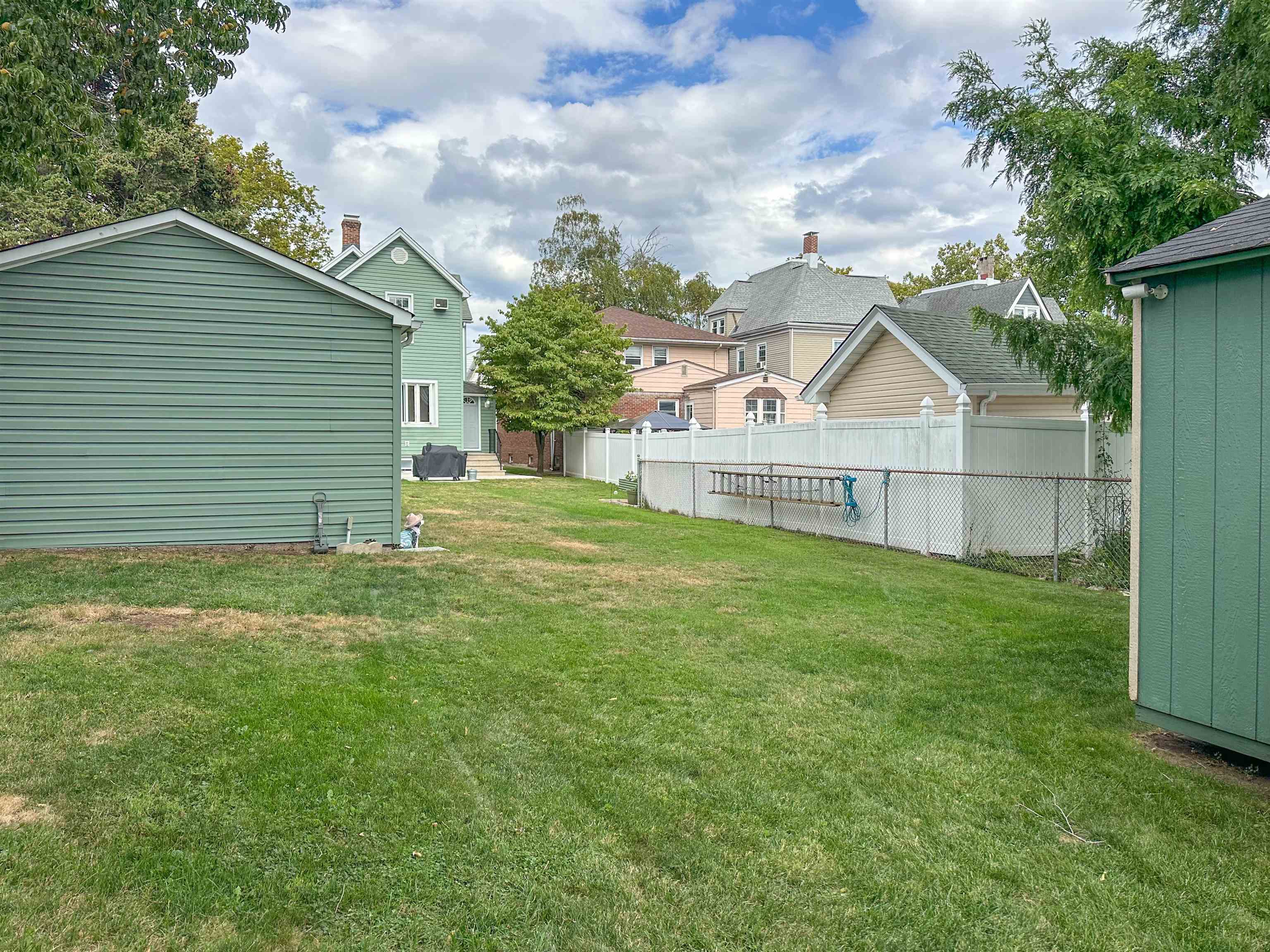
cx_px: 635
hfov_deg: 71.6
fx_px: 881
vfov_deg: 56.8
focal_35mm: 24
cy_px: 476
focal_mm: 6.86
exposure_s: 1/3500
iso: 80
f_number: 1.8
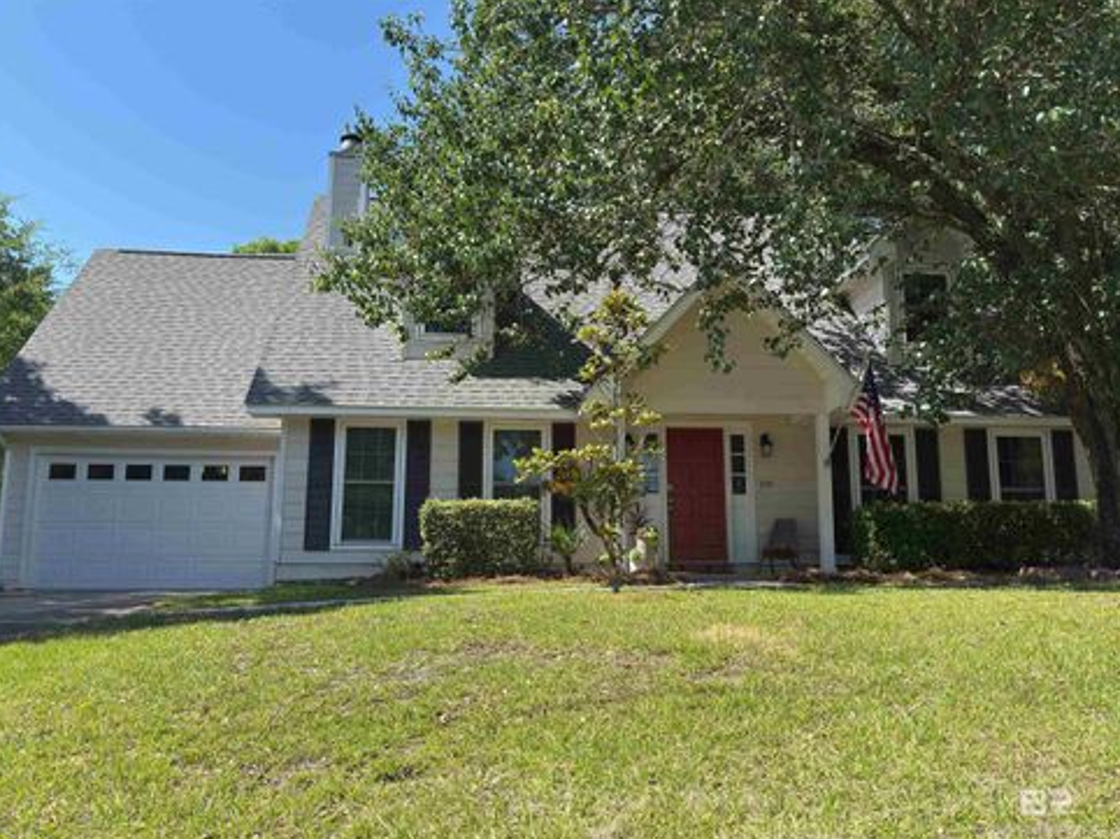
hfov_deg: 63.5
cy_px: 432
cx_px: 560
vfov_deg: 49.7
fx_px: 905
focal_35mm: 28
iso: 80
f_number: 1.78
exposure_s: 1/2262
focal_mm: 6.76
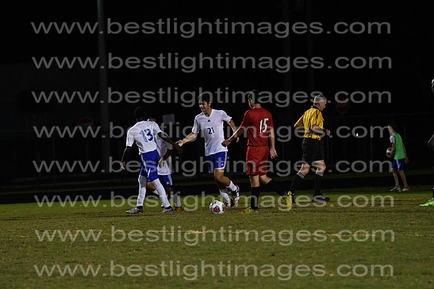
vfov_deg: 5.6
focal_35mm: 247
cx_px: 214
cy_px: 149
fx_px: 2973
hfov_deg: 8.4
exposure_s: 1/1000
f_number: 4
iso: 6400
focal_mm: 155
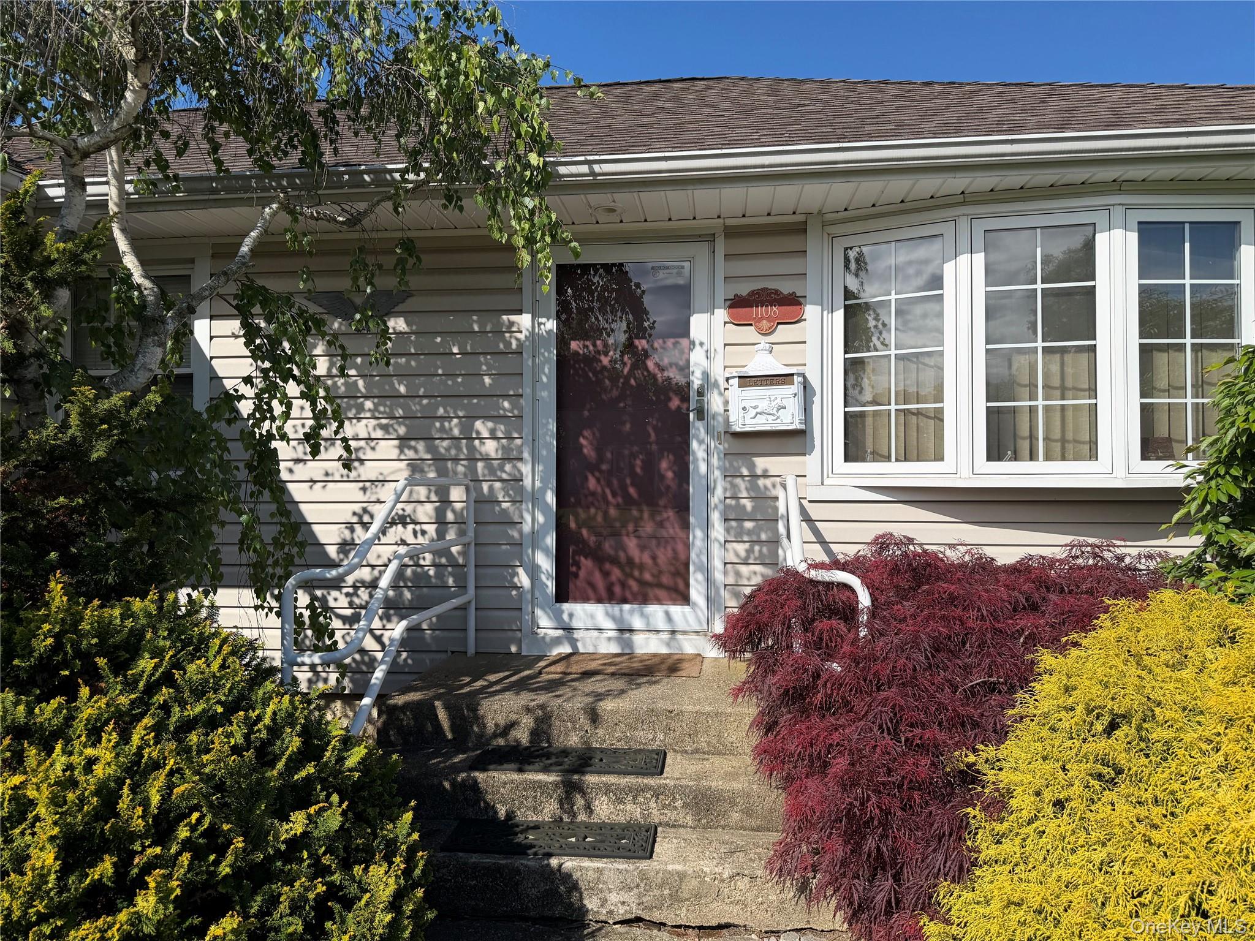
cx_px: 628
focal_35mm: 24
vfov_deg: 56.8
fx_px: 870
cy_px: 470
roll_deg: +2.0
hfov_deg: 71.6
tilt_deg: +1.5
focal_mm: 6.76
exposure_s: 1/6173
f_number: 1.78
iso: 80
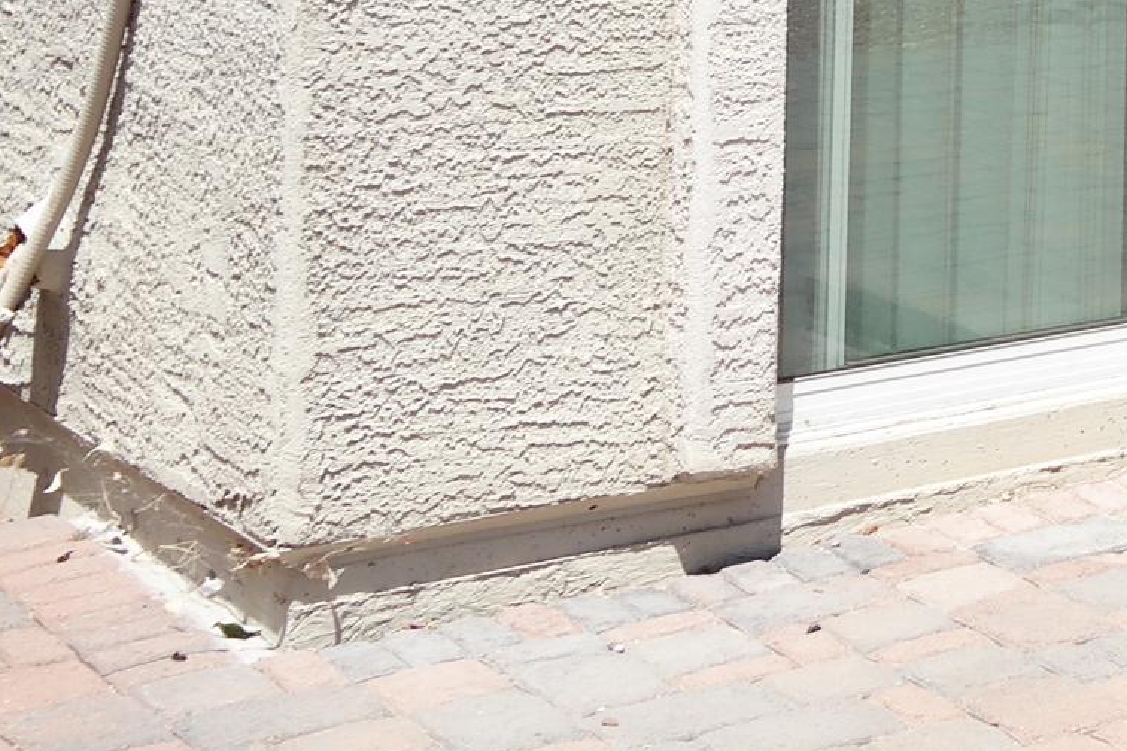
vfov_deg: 10.9
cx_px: 2199
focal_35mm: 119
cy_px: -541
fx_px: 3725
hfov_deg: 14.5
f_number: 7.1
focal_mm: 20
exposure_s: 1/250
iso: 100
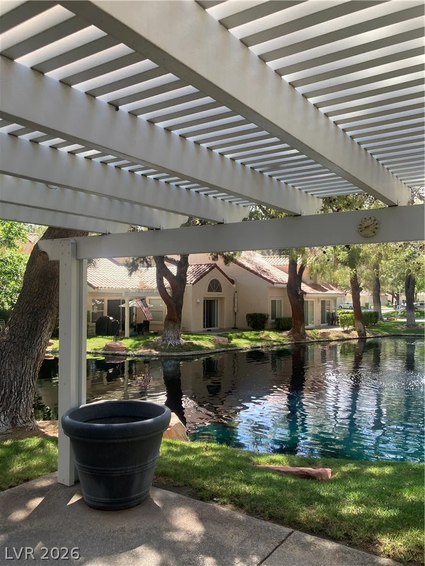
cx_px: 212
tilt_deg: +2.7
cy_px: 283
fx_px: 458
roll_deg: +0.0
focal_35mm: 28
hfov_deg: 49.7
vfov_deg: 63.4
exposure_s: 1/182
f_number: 1.8
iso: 20
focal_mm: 3.99
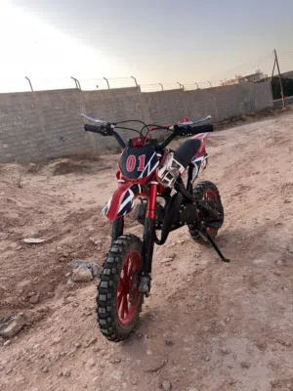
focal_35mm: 26
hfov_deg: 53.1
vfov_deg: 67.3
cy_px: 196
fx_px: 293
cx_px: 146
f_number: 1.6
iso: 40
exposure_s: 1/1558
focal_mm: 5.1
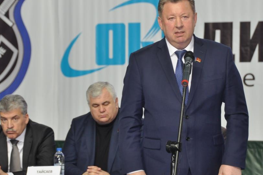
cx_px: 135
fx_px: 1442
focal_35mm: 198
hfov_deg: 10.4
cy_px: 86
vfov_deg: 6.9
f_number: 5.3
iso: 1000
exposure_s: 1/60
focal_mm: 105
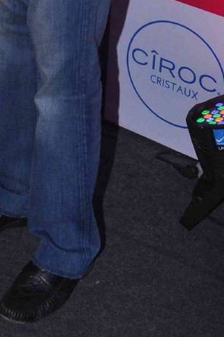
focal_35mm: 111
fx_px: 1037
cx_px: -6
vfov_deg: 16.7
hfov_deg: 12.2
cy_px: -180
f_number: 9
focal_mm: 21
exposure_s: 1/200
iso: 640
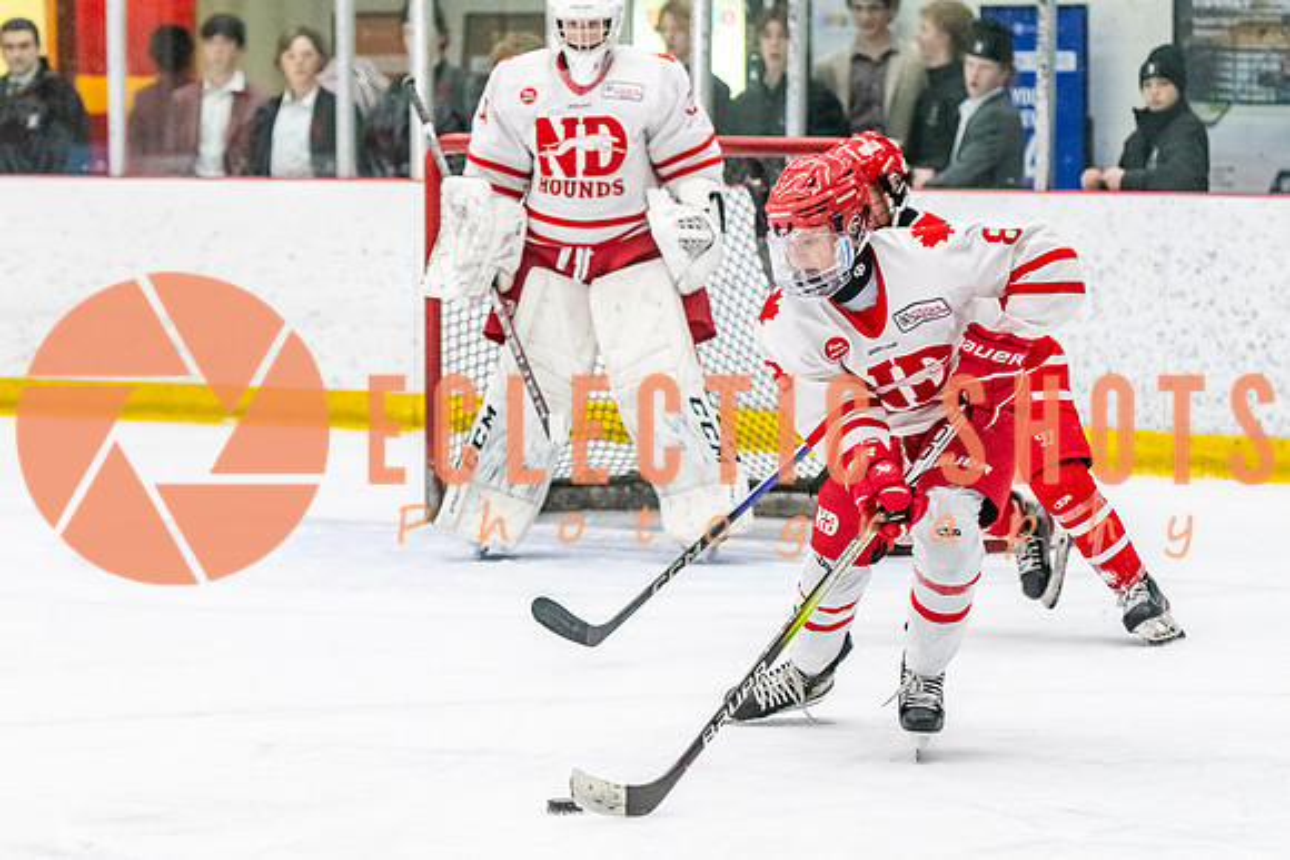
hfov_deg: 12.1
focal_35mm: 170
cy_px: 465
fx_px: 6104
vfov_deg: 8.1
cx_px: 747
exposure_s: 1/800
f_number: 2.8
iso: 4000
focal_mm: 102
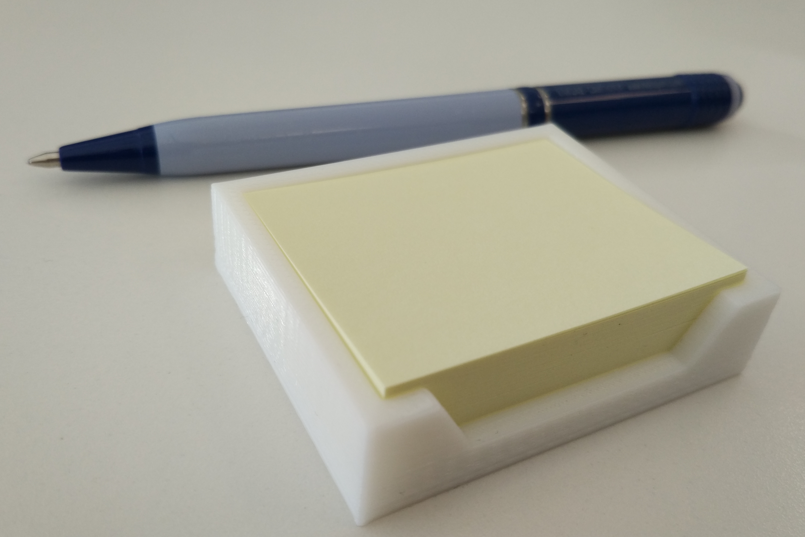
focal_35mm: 32
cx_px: 394
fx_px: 715
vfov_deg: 41.1
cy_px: 268
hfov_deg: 58.7
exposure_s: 1/100
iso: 142
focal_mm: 4.12
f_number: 2
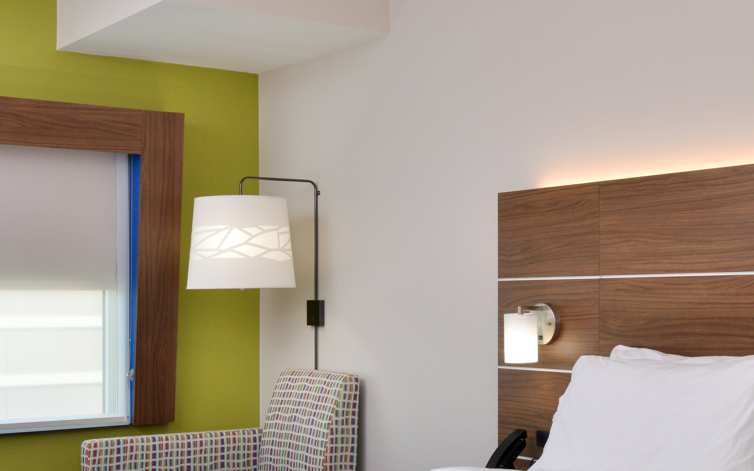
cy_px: 495
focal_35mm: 58
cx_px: 442
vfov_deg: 21.4
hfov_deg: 35.0
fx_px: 1192
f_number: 13
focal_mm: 24
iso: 640
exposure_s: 1/60
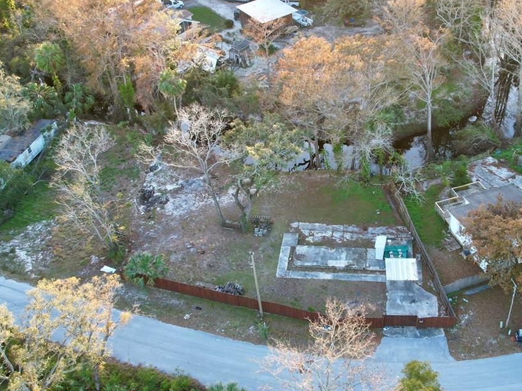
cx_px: 337
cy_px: 171
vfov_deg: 35.1
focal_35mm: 41
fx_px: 618
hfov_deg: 45.3
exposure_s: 1/90
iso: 100
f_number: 2.8
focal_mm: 8.38
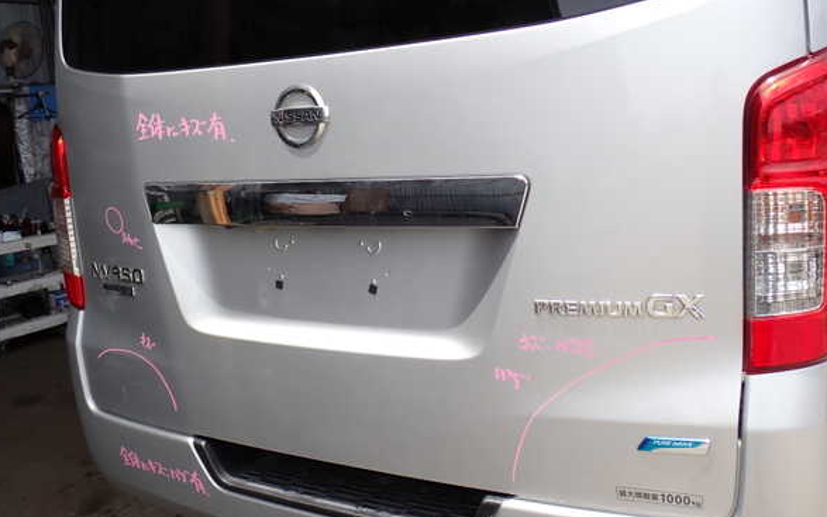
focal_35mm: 39
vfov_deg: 32.8
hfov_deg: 50.4
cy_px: 258
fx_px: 879
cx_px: 407
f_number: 3.5
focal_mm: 6.37
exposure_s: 1/400
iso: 100
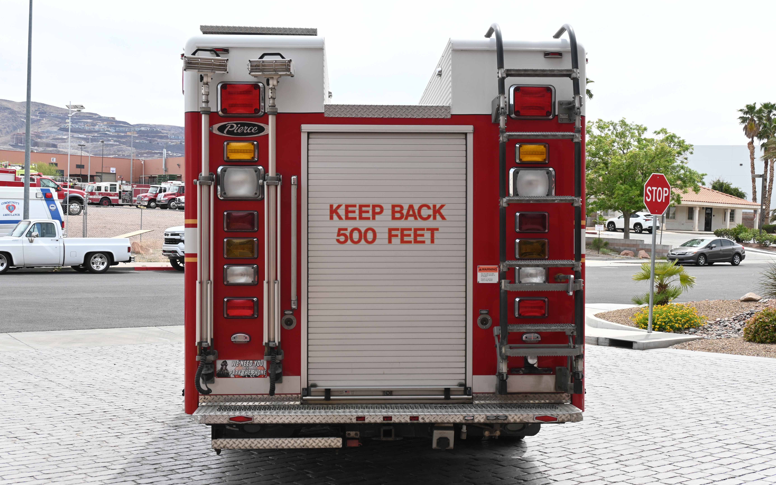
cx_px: 387
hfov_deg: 46.9
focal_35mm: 42
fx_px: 894
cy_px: 259
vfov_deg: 30.4
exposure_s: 1/200
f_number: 7.1
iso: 100
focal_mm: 27.5
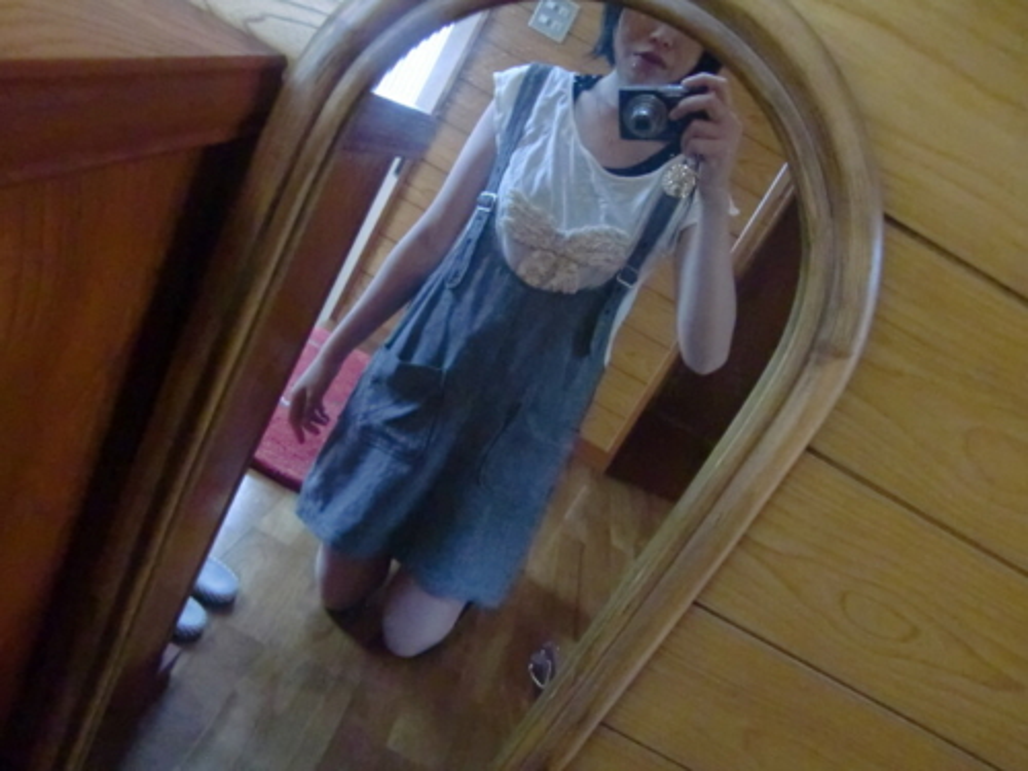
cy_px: 386
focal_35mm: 28
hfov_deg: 63.4
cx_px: 514
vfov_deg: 49.7
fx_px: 832
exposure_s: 1/25
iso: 1600
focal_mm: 4.9
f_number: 2.6
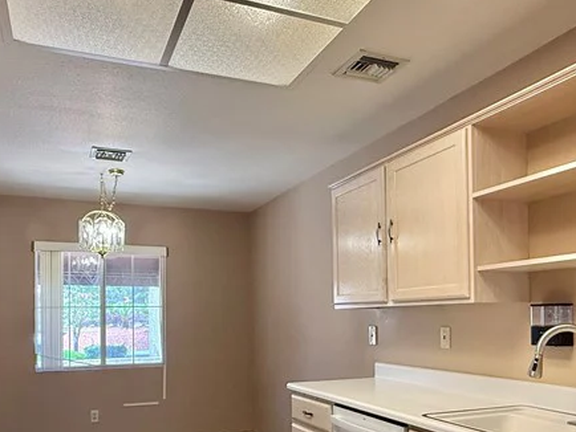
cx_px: 293
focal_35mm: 33
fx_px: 549
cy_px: 311
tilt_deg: +0.3
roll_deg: +0.6
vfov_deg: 42.0
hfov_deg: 55.3
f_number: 2.2
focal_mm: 2.22
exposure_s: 1/120
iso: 160
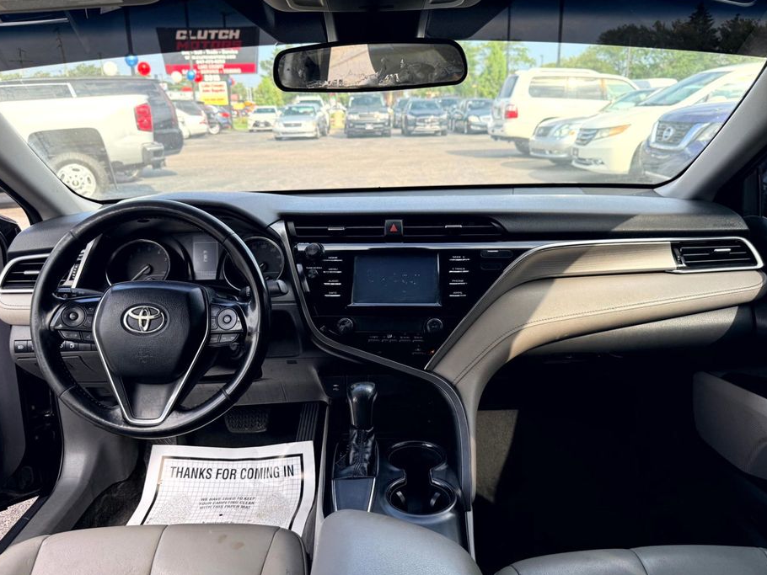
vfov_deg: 51.4
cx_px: 394
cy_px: 303
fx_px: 598
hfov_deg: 65.3
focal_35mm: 27
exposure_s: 1/796
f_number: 1.78
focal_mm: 6.76
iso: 100
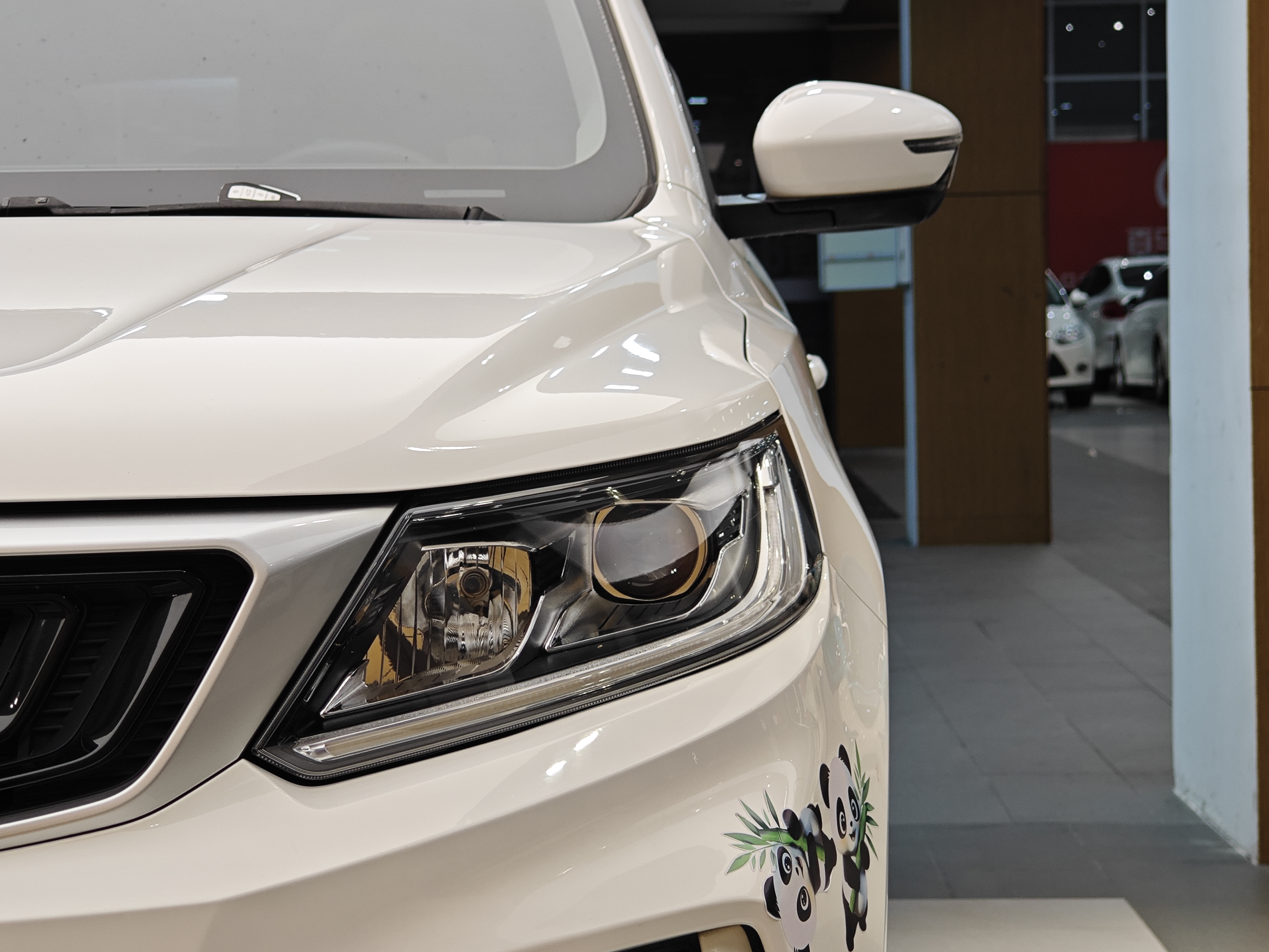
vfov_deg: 16.2
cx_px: 575
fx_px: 3336
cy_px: 496
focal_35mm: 91
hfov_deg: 21.5
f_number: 1.8
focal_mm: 9.87
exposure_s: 1/100
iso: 80
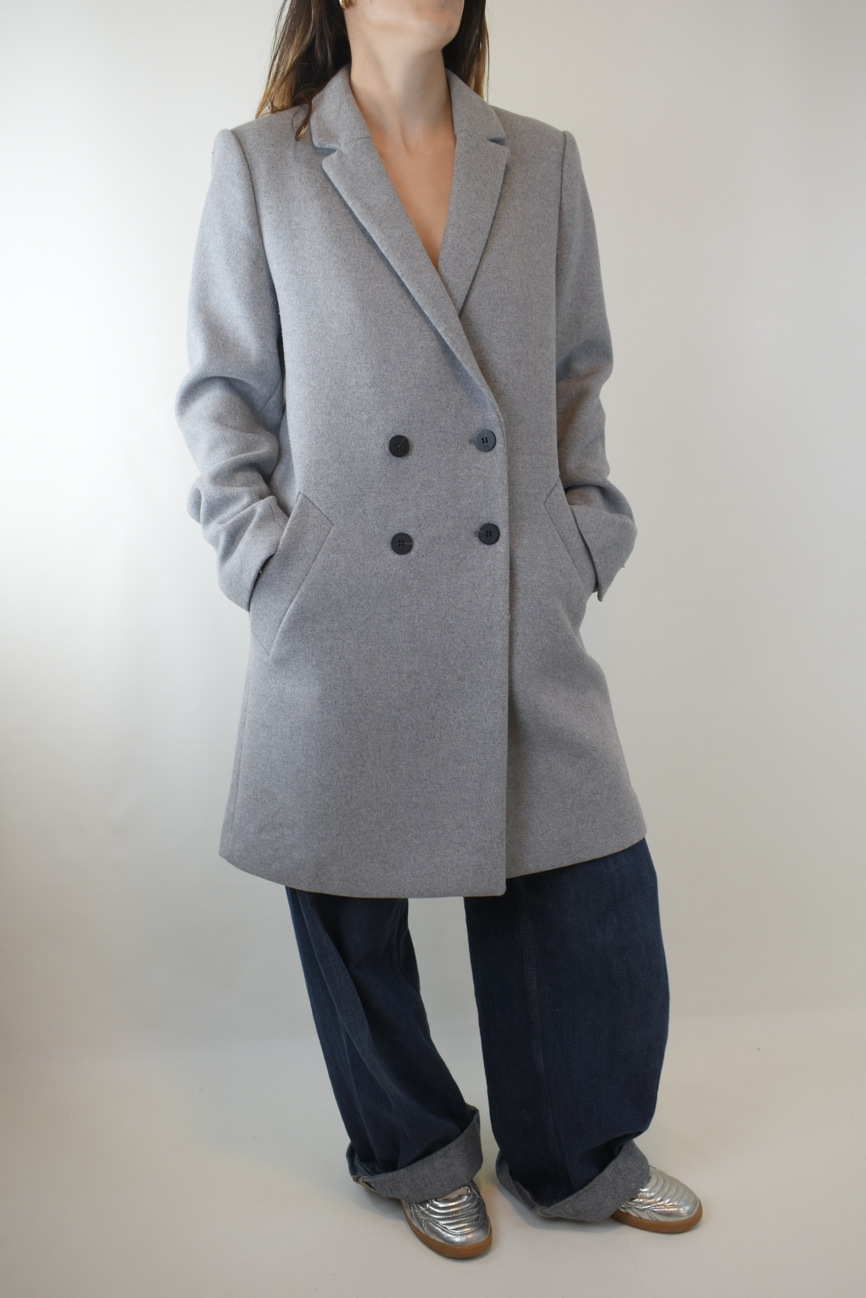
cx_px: 433
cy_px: 649
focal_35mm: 36
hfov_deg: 36.9
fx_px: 1299
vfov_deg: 53.1
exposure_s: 1/100
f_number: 5
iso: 400
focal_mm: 24
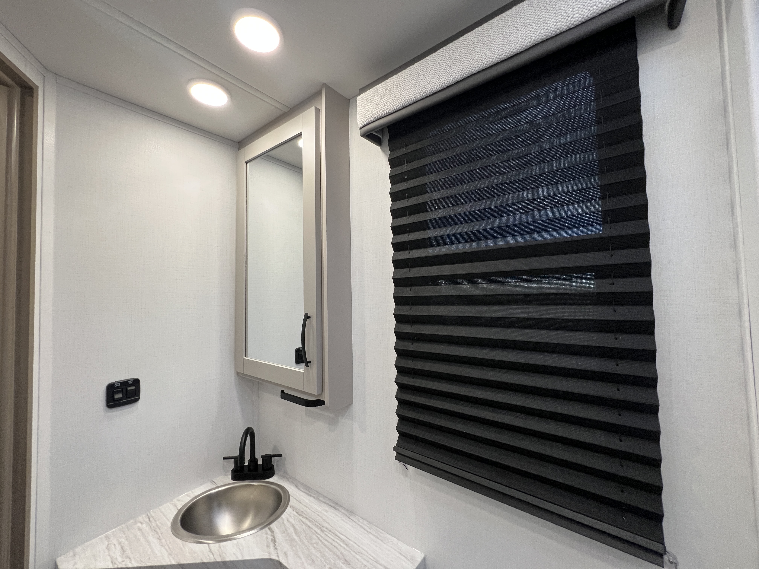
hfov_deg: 106.2
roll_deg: -0.4
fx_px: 285
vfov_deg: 89.9
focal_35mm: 13
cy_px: 284
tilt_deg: +1.5
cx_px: 380
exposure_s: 1/99
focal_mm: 1.57
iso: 200
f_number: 1.8
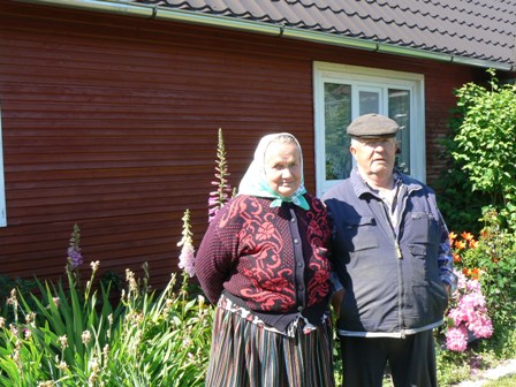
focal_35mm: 39
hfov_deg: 47.9
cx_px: 258
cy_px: 194
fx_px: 581
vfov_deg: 36.8
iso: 80
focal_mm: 6.4
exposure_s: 1/160
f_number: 5.6
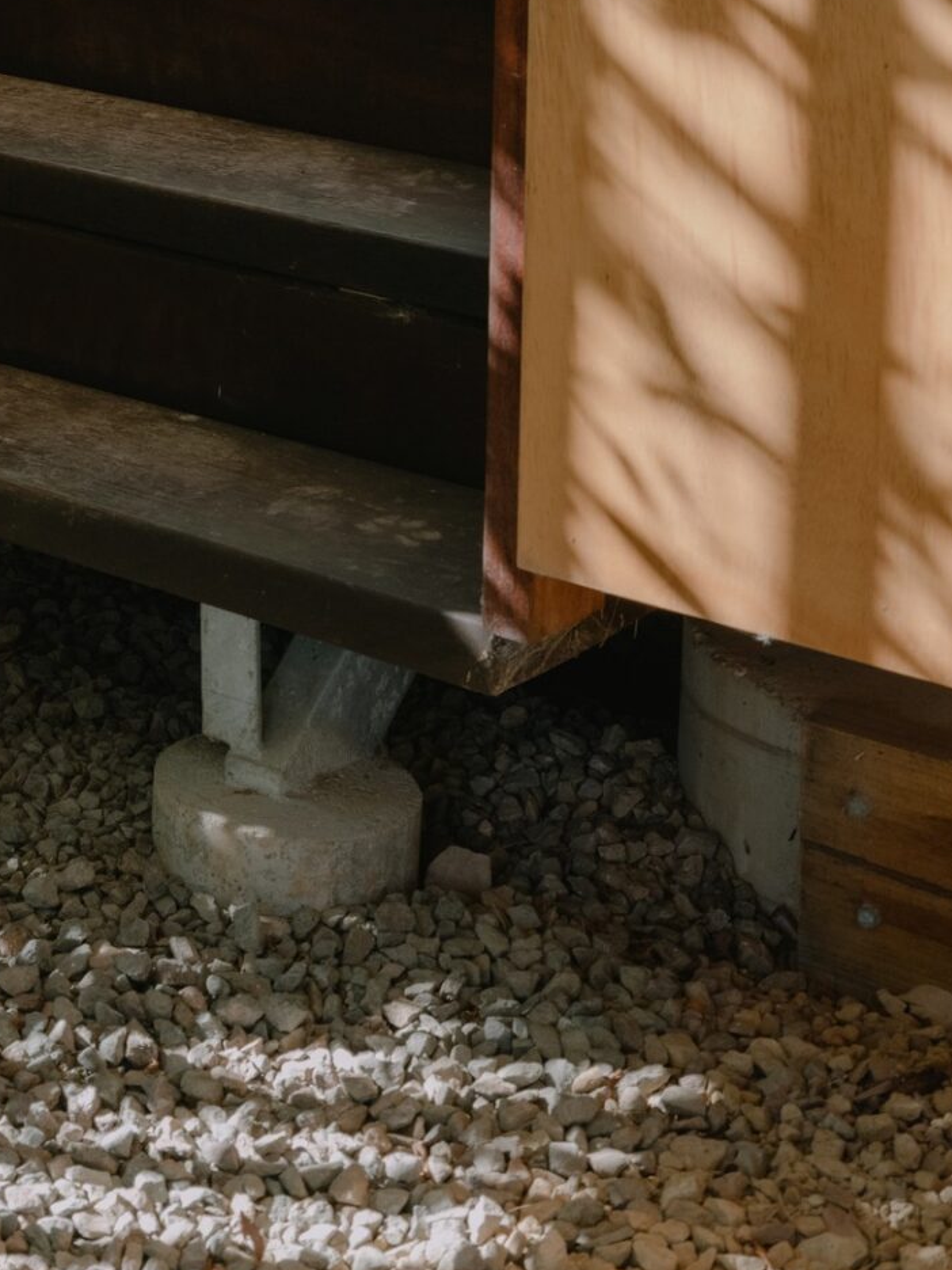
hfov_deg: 15.3
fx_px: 3410
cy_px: -237
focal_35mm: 93
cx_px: -210
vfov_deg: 19.9
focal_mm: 43.3
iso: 640
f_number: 7.1
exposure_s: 1/160
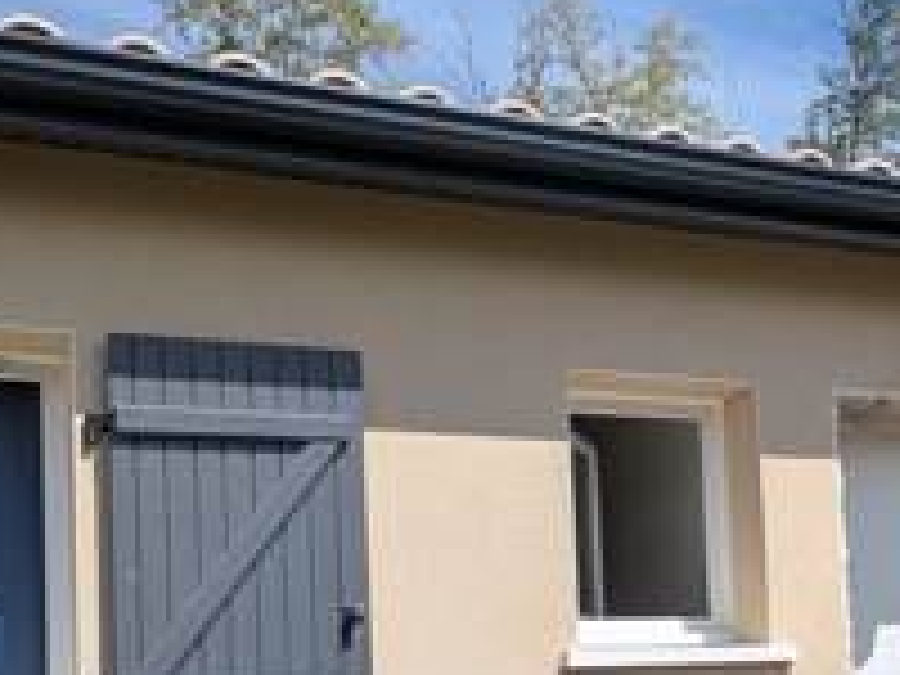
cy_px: 639
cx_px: 760
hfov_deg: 33.1
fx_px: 1456
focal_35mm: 56
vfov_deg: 25.1
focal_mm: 1.85
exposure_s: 1/2404
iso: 49
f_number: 2.2
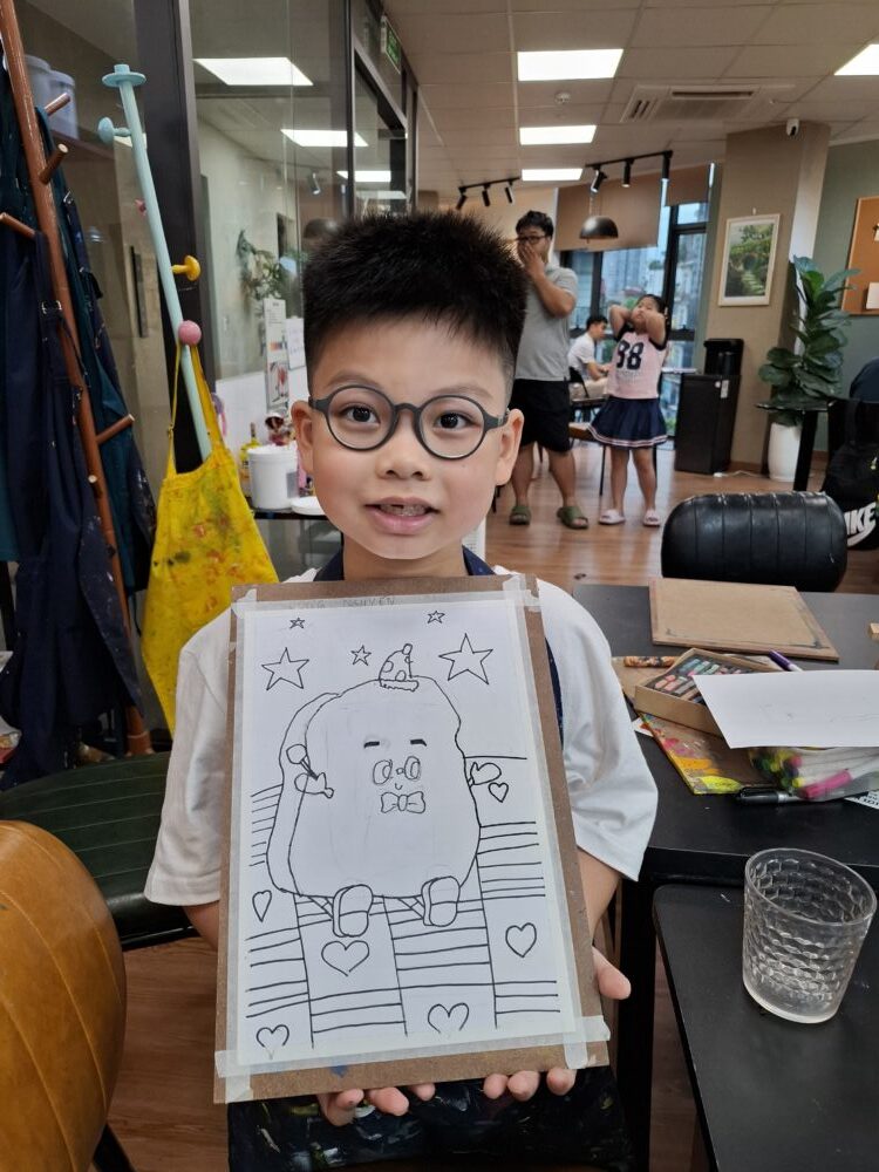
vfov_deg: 73.9
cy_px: 586
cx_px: 440
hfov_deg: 58.9
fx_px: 779
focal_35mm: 23
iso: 80
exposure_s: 1/100
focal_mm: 5.54
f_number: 1.8
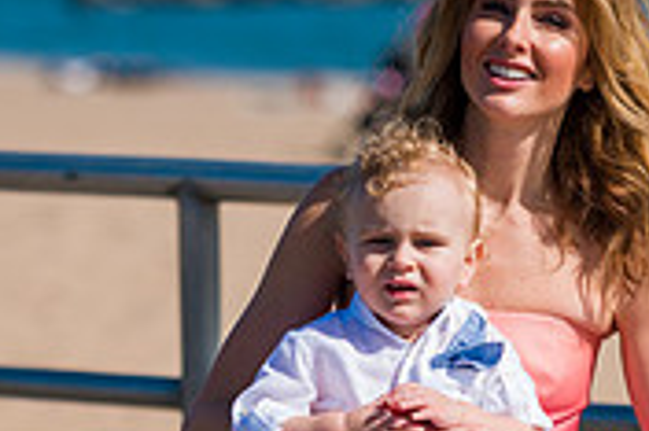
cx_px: 439
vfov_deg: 3.5
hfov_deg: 5.2
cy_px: 111
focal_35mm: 396
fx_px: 7132
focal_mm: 120
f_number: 3.2
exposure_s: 1/6400
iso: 200
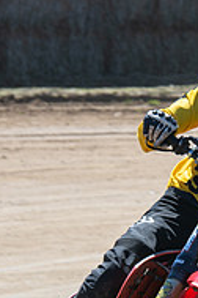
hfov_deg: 1.5
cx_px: 192
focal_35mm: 900
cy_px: 278
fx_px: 7424
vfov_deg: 2.3
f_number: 8
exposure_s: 1/160
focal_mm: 160
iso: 125
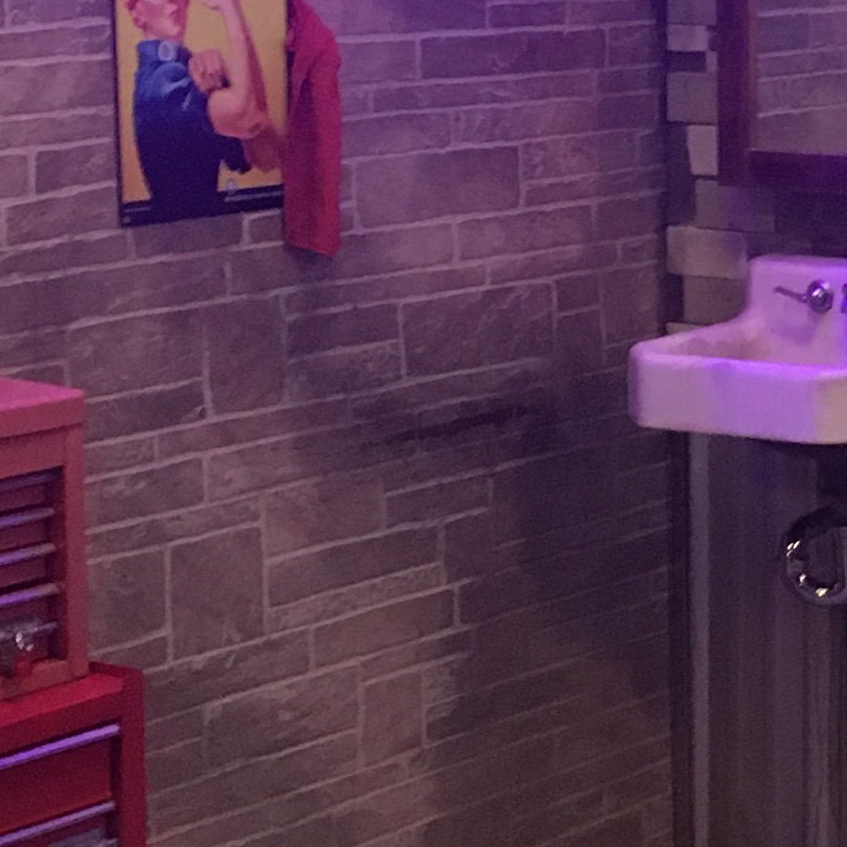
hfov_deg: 14.2
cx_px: 1172
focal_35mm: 117
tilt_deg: -6.8
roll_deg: -0.8
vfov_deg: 14.8
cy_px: 231
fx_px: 3239
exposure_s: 1/15
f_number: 2.2
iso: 250
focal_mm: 4.15
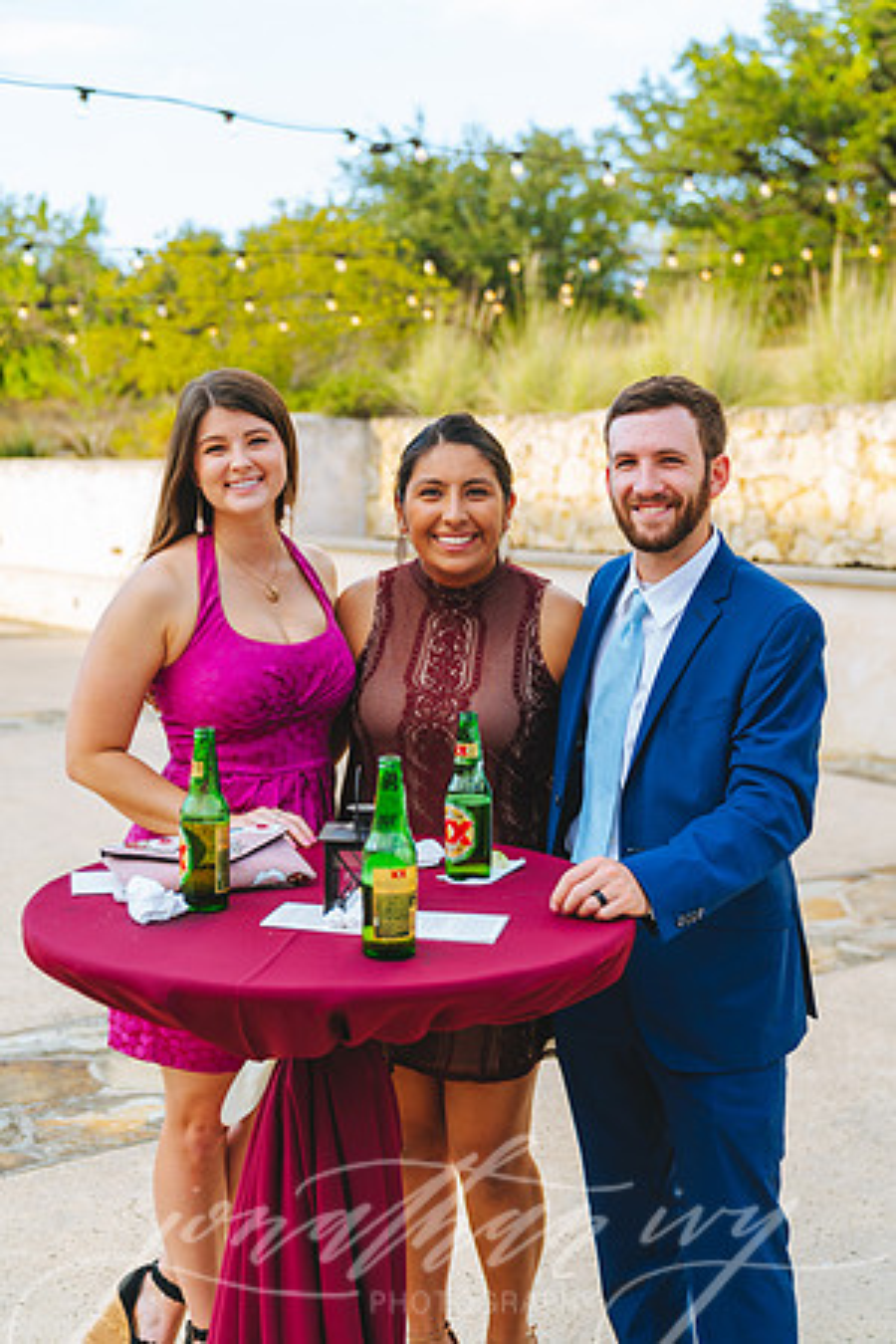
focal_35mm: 44
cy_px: 672
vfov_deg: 44.5
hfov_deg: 30.5
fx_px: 1643
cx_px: 448
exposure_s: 1/125
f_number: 2.8
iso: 50
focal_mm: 44
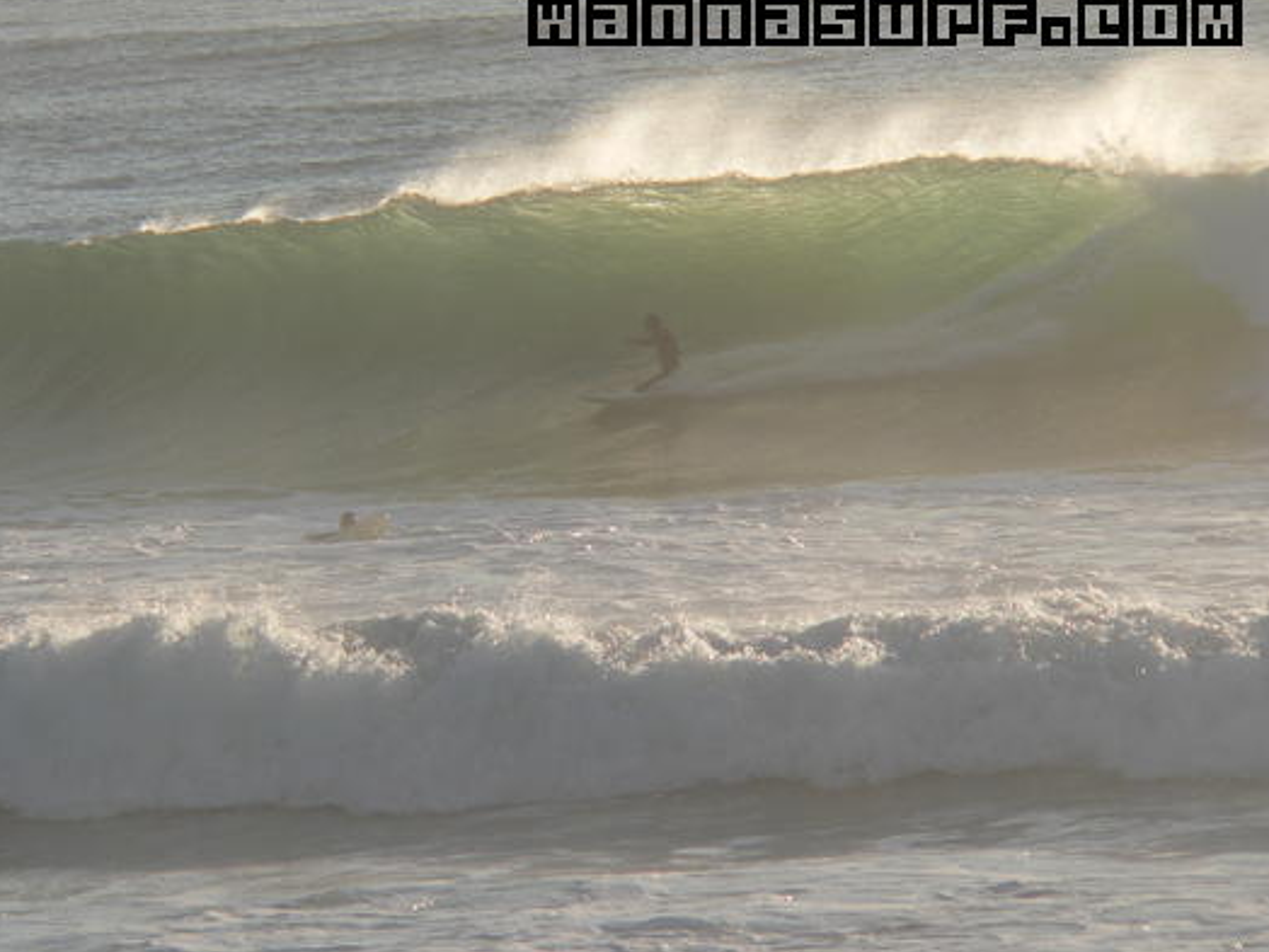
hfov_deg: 4.4
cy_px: 482
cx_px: 616
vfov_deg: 3.3
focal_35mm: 453
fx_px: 16607
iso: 80
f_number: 5.6
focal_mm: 72
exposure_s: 1/500
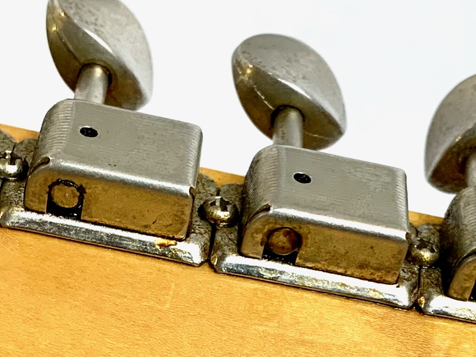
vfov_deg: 14.2
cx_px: 239
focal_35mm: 101
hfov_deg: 19.5
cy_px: 430
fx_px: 1389
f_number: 1.8
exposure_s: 1/100
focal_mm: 4.25
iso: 64
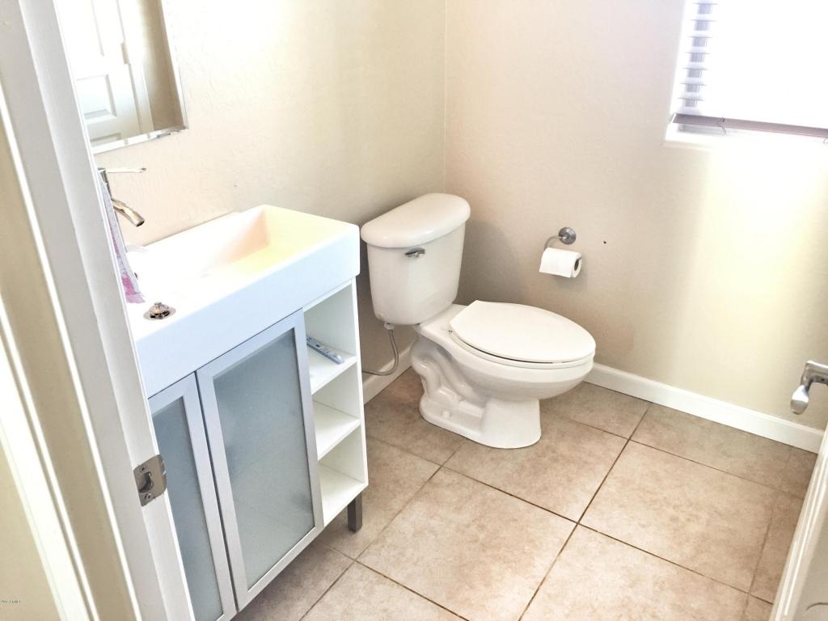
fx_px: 694
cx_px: 414
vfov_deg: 48.2
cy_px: 310
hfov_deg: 61.7
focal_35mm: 29
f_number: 2.2
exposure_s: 1/15
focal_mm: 4.15
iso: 125
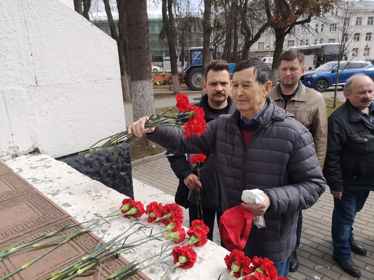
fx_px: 292
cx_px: 187
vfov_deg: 51.4
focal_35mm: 27
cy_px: 140
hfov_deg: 65.3
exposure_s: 1/1786
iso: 50
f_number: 1.8
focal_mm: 3.95
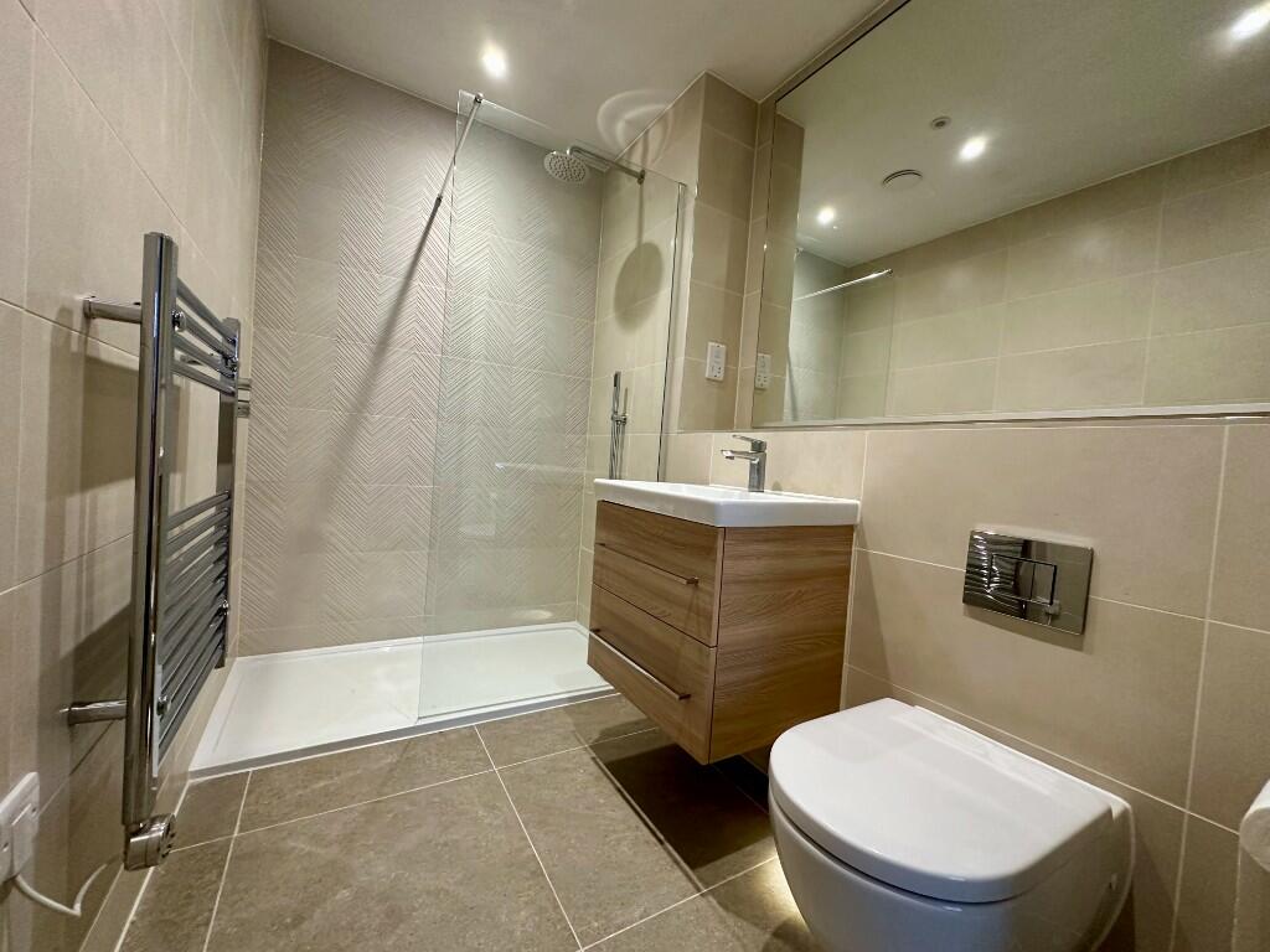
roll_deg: -3.8
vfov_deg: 85.7
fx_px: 514
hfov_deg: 102.1
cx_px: 635
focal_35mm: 14
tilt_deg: -2.2
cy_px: 476
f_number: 2.2
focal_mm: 2.22
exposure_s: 1/100
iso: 320
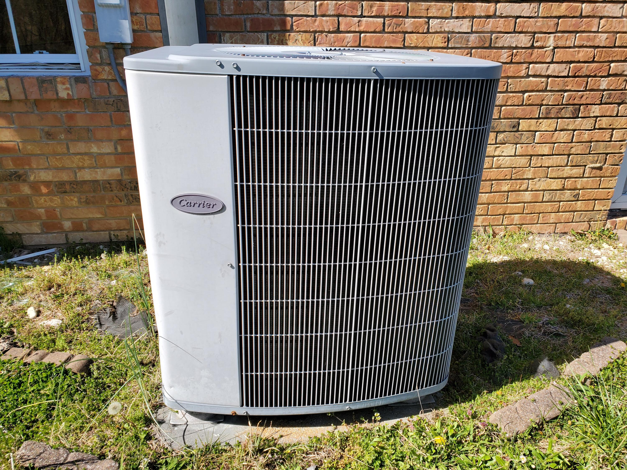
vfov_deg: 53.1
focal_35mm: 26
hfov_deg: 67.3
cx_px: 314
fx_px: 471
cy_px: 235
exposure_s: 1/1212
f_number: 2.4
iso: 50
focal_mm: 4.3
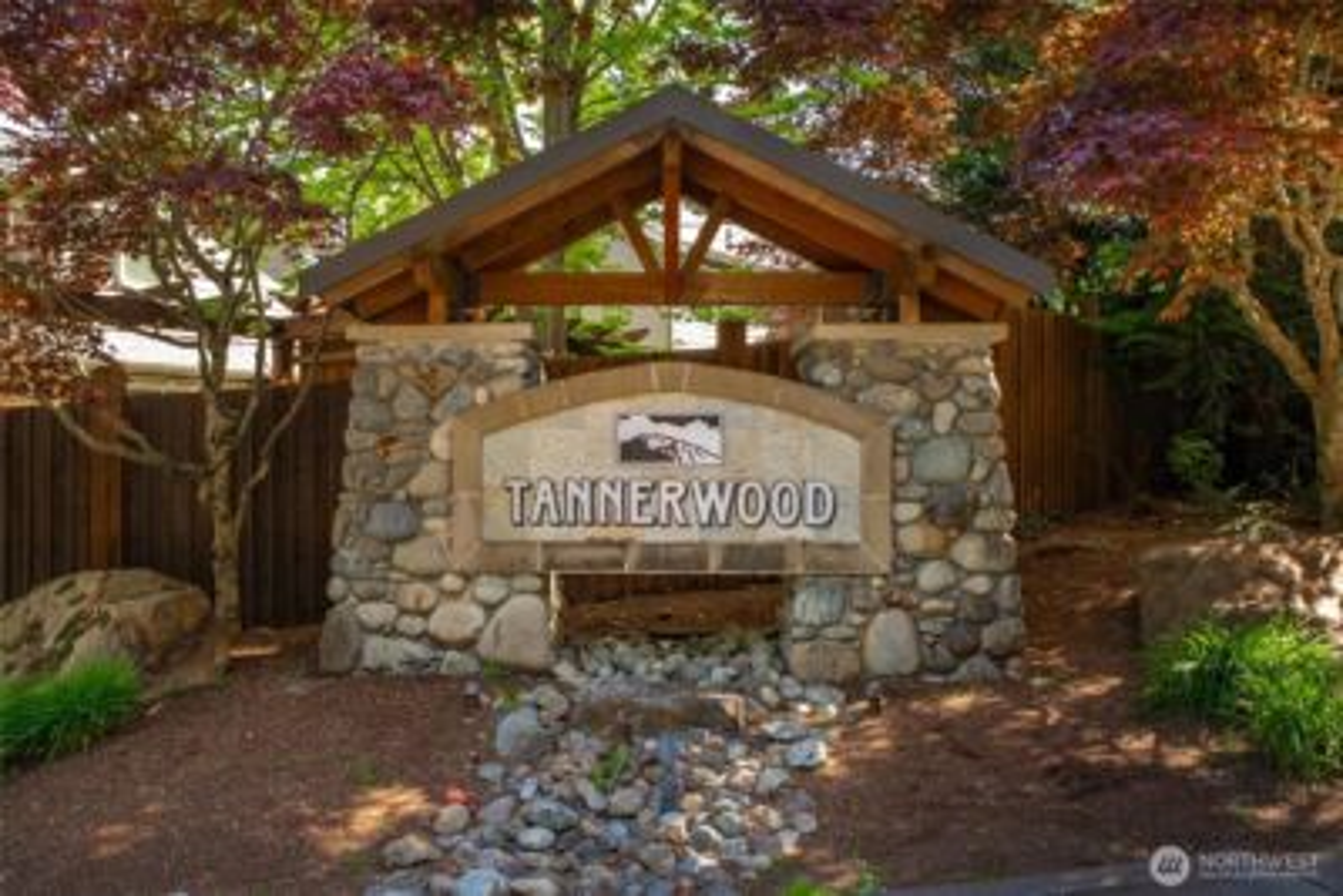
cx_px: 672
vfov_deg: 53.2
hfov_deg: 73.7
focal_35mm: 24
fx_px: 896
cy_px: 448
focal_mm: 24
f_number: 7.1
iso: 160
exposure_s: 1/30
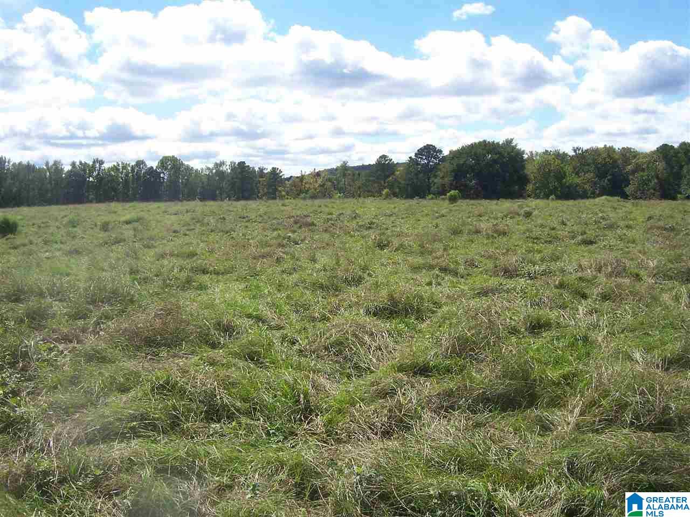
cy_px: 258
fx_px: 678
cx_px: 345
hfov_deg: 54.0
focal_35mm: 34
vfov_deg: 41.8
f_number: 5.6
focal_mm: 5.6
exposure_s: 1/500
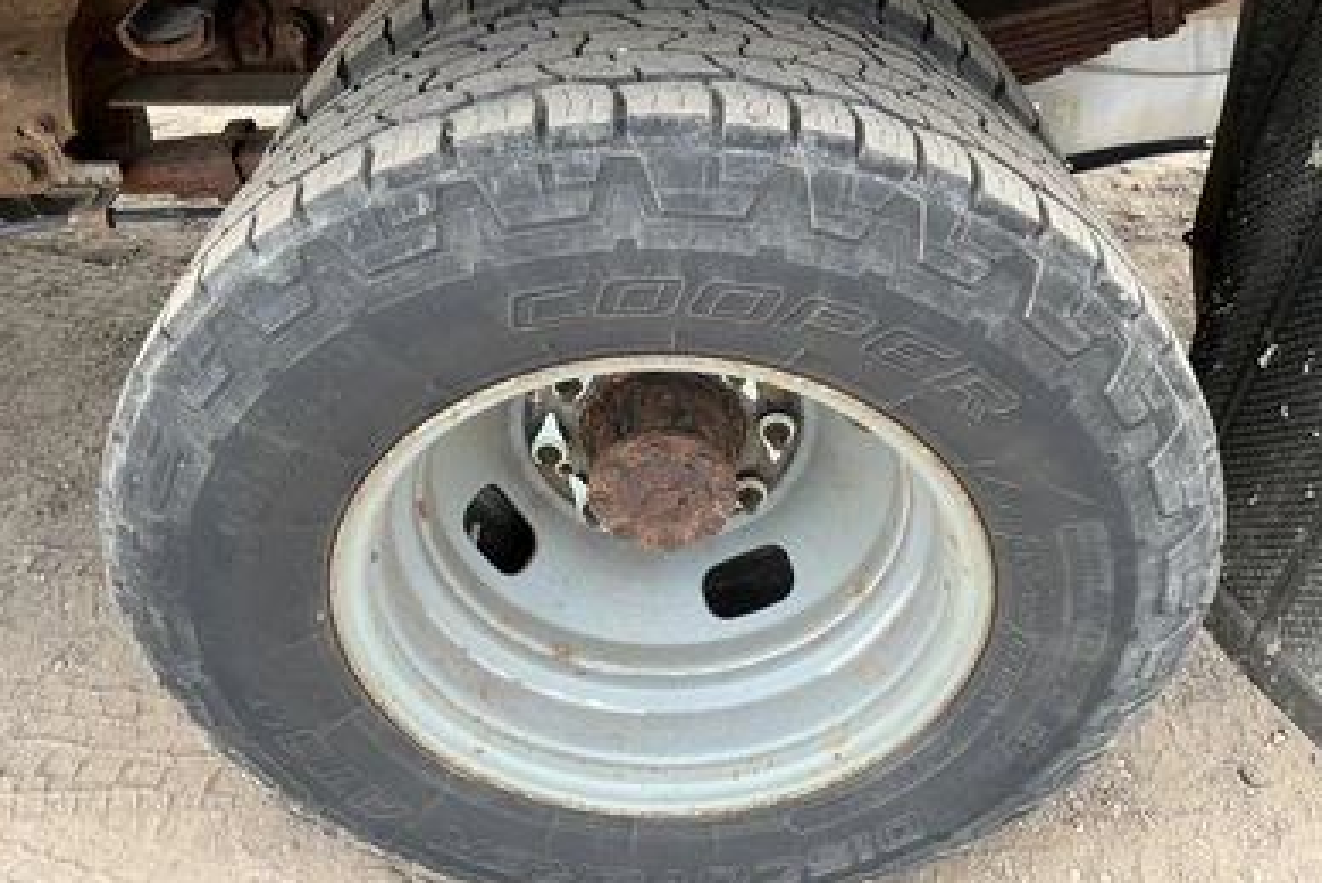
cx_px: 668
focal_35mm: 30
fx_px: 1102
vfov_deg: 43.6
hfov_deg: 61.9
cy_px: 392
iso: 20
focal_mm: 3
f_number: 1.8
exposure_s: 1/124
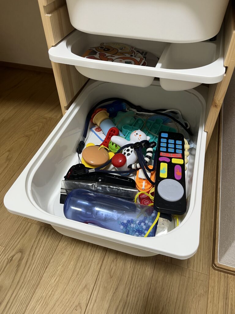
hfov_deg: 53.1
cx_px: 118
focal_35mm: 26
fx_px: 235
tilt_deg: -45.0
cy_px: 157
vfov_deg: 67.3
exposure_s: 1/60
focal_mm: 5.1
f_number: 1.6
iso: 125
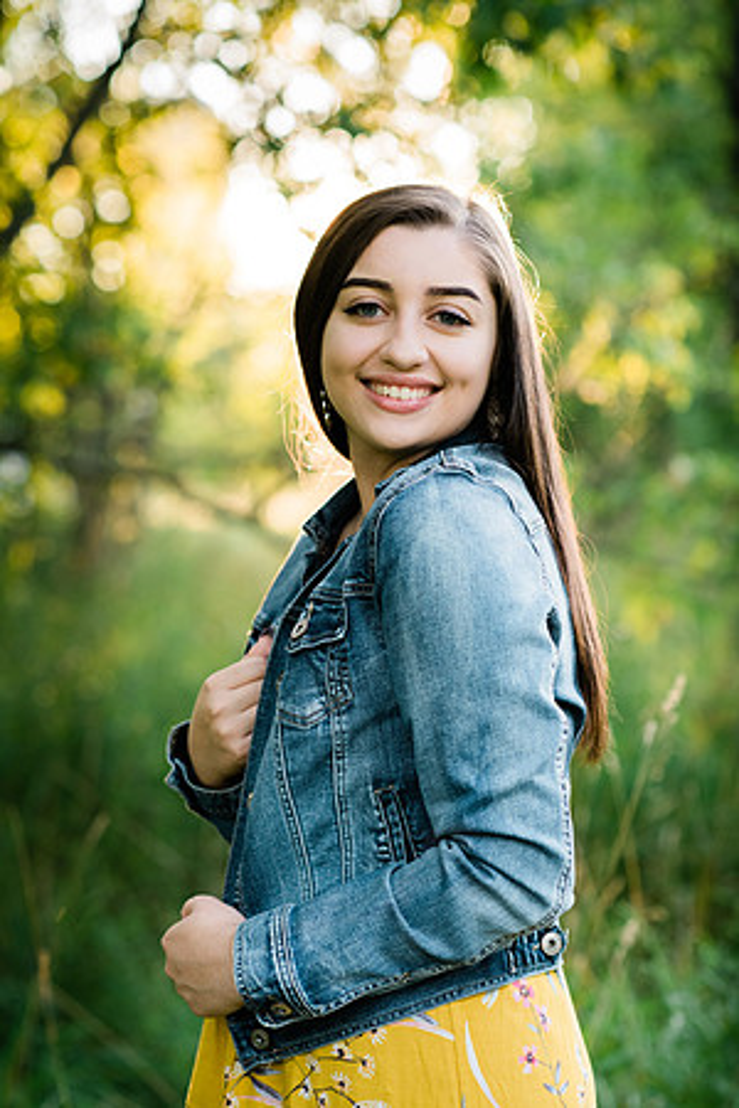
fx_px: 2617
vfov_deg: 23.9
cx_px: 370
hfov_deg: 16.1
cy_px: 554
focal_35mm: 85
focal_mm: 85
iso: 1000
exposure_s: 1/640
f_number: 2.8
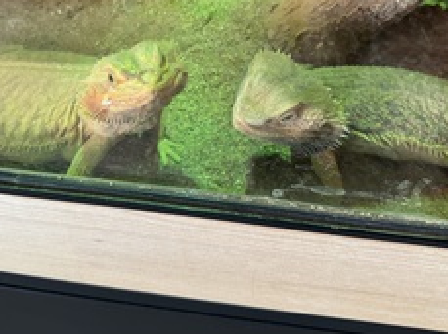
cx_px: 203
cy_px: 61
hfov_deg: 44.8
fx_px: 543
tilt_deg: -46.8
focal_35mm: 42
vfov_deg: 33.2
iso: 125
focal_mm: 6.76
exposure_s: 1/100
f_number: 1.78
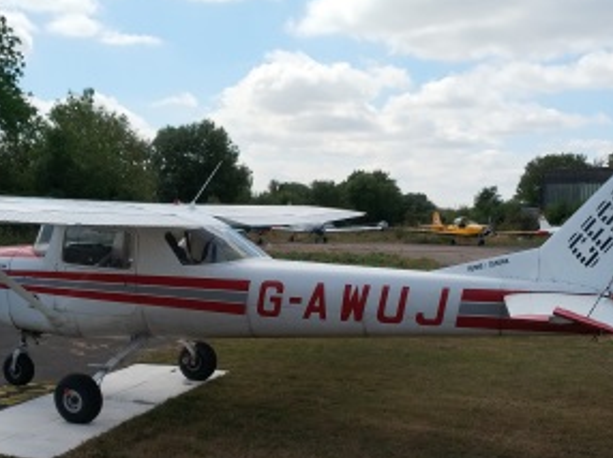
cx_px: 242
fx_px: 991
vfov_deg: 25.9
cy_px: 318
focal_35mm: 56
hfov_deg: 34.3
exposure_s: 1/2363
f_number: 2
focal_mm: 4.5
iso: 150
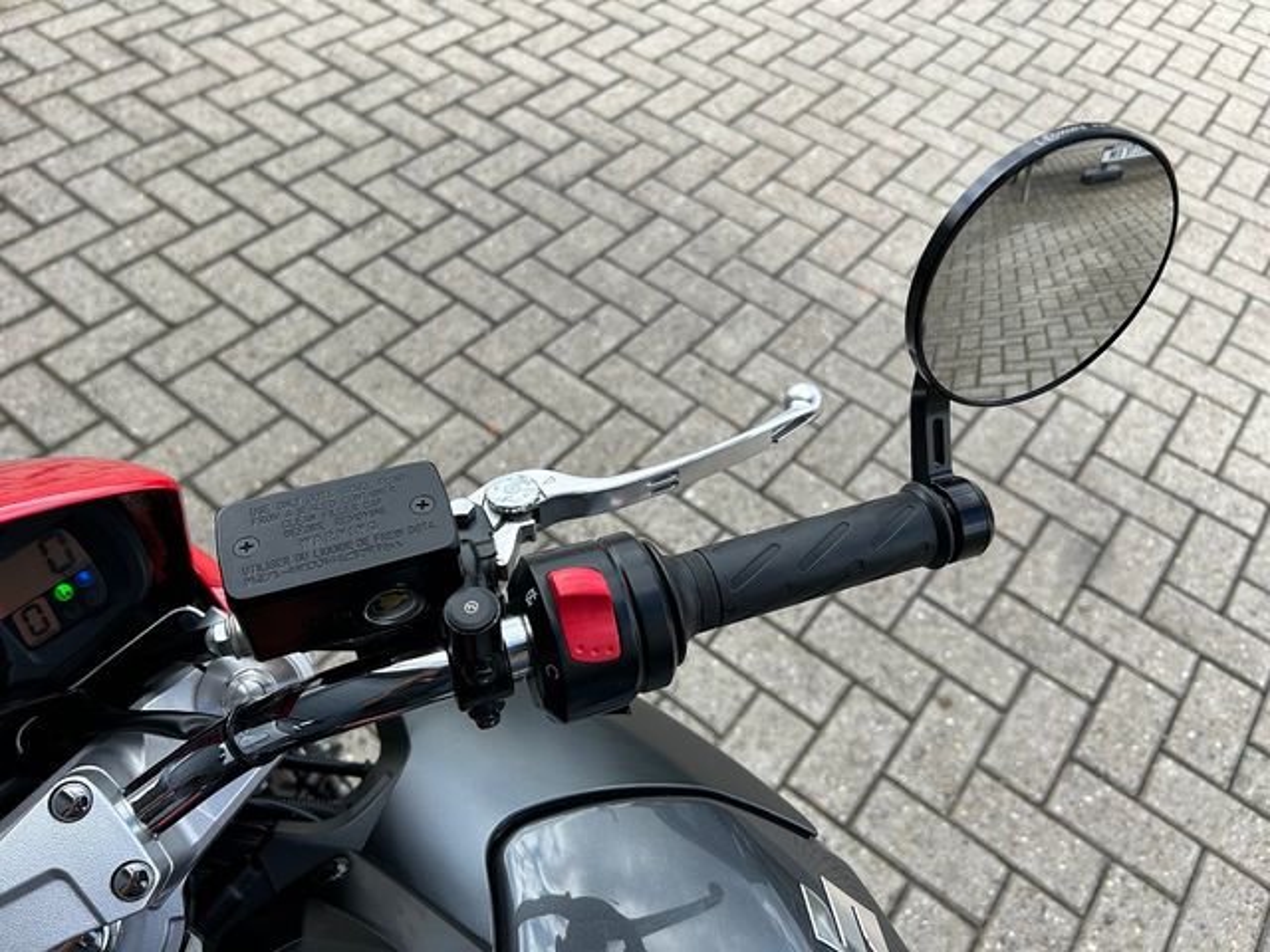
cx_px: 635
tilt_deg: -51.5
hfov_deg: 67.3
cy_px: 476
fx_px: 954
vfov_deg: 53.1
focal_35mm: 26
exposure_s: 1/1209
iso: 50
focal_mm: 5.7
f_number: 1.5
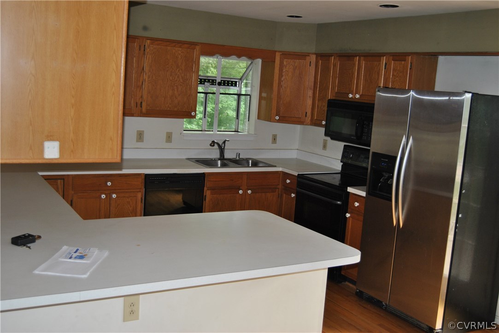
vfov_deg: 34.3
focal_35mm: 39
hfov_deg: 49.5
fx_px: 541
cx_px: 250
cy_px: 166
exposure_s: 1/60
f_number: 4
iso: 200
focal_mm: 26
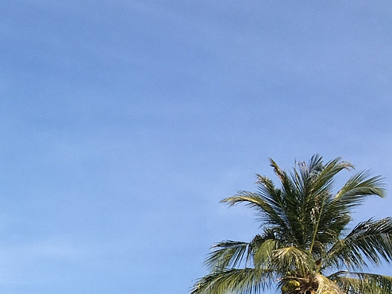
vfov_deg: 14.7
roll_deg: +1.6
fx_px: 1064
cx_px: -218
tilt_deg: +14.0
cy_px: 436
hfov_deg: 18.2
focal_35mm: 94
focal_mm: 4.15
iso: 25
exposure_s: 1/1241
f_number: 2.2
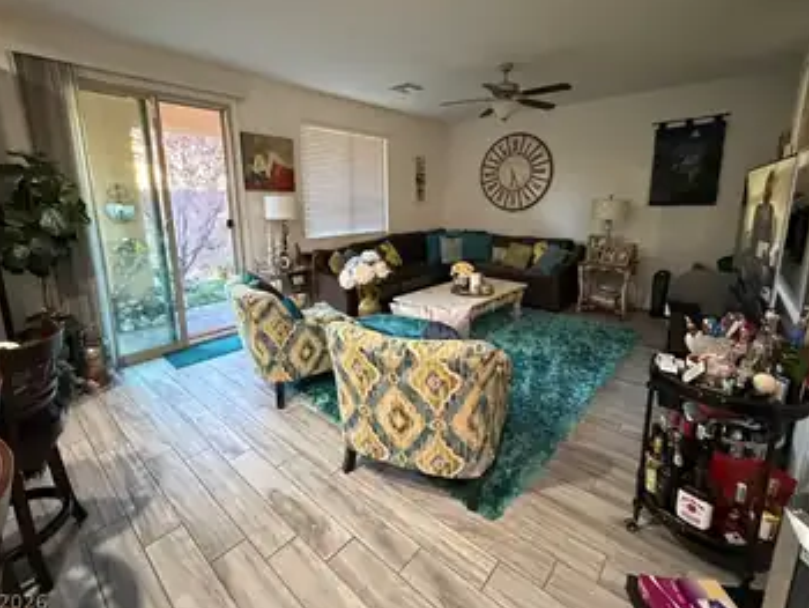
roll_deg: +0.6
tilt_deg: -11.0
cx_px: 411
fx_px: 374
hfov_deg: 94.4
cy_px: 270
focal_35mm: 16
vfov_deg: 77.9
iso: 1000
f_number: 2.2
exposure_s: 1/60
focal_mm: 2.22
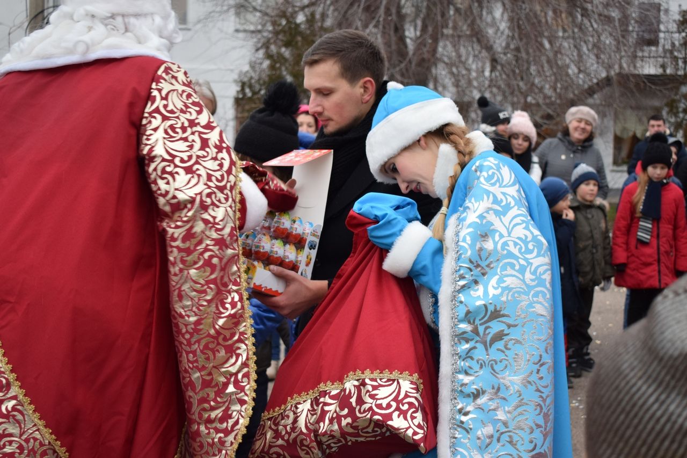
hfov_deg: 36.9
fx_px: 1030
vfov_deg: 25.1
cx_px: 344
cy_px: 229
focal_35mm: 54
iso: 560
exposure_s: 1/60
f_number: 4.8
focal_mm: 36
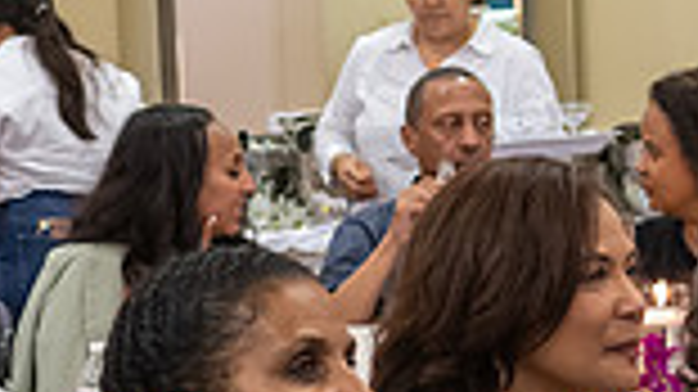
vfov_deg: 7.8
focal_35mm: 153
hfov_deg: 14.0
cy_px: 546
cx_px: 140
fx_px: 2830
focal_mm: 26
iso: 1800
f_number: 3.5
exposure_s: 1/80
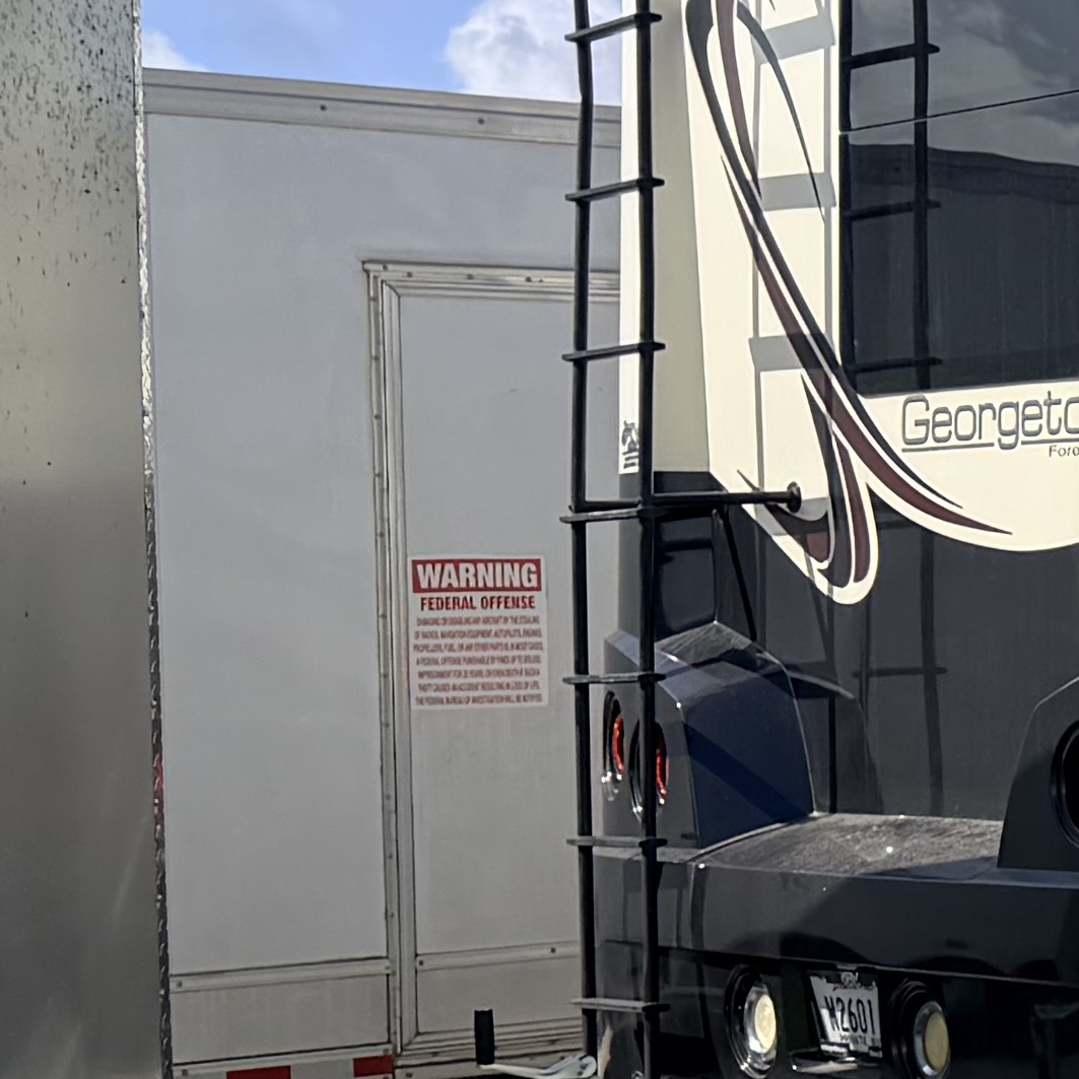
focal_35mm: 114
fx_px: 4020
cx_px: 2759
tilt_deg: +0.0
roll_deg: +2.3
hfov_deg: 11.8
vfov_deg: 15.3
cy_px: 589
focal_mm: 6.76
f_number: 1.78
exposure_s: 1/4673
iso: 80
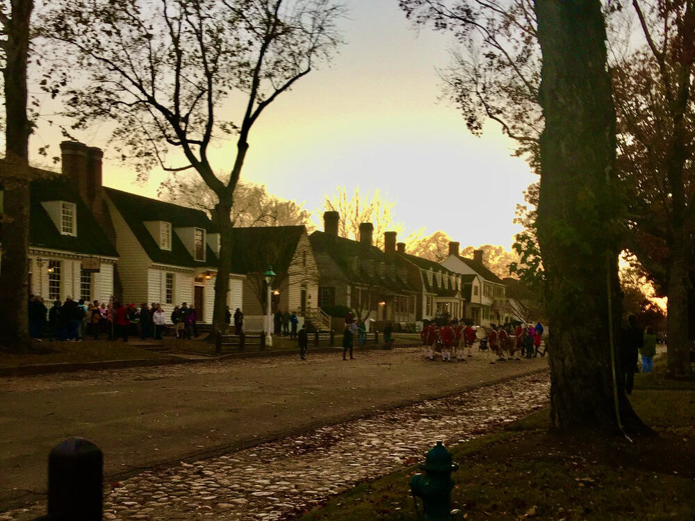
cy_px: 260
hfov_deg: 61.7
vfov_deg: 48.2
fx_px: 582
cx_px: 348
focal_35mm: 29
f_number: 2.2
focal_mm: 4.2
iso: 32
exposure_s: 1/120
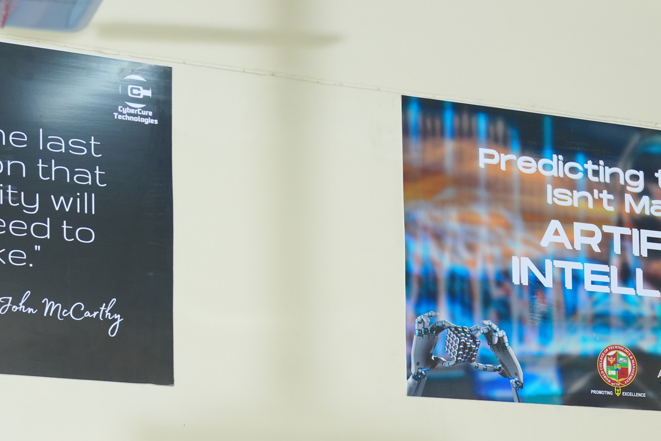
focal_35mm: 117
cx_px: 610
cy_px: 705
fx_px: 2148
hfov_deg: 17.2
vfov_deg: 11.2
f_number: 4.5
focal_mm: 33
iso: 500
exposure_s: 1/40
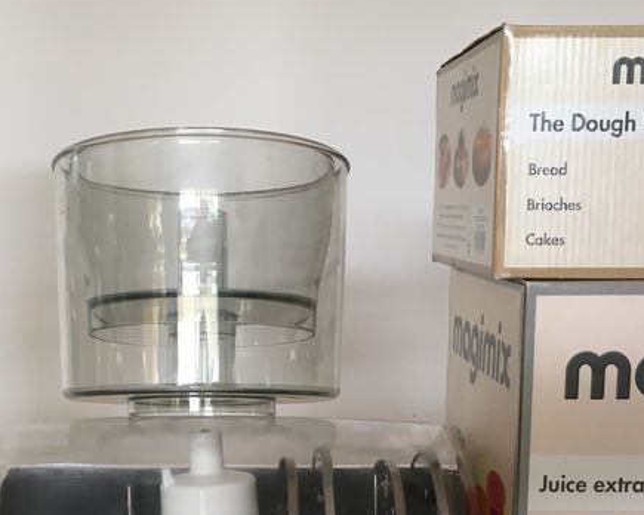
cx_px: 241
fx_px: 1239
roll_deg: -0.5
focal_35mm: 65
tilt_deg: -9.7
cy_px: 426
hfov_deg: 29.0
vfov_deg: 23.1
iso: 25
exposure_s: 1/33
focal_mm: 4.15
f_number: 2.2
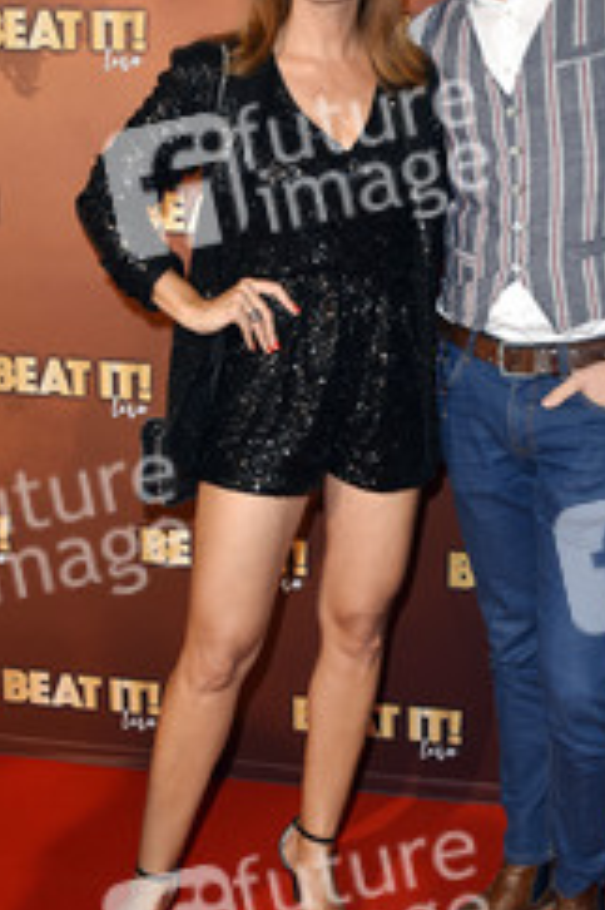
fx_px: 1338
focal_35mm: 53
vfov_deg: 37.4
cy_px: 357
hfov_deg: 25.3
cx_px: 406
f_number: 5.6
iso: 400
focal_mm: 32
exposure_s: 1/160
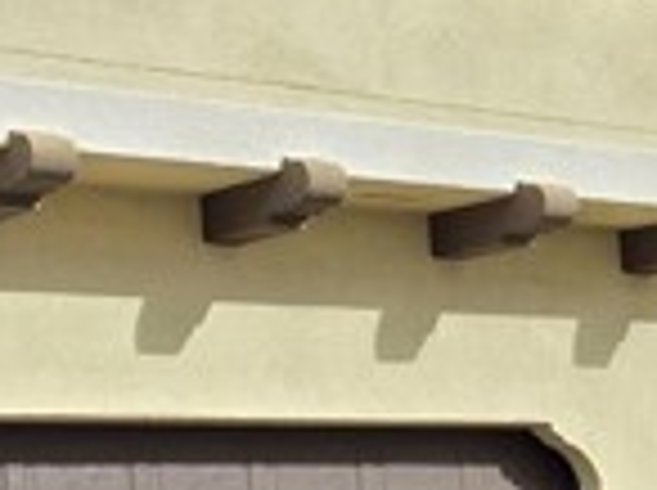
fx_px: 1914
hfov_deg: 18.8
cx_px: -40
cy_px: 342
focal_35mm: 101
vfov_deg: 14.6
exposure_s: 1/1019
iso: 25
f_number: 1.8
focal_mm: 5.4
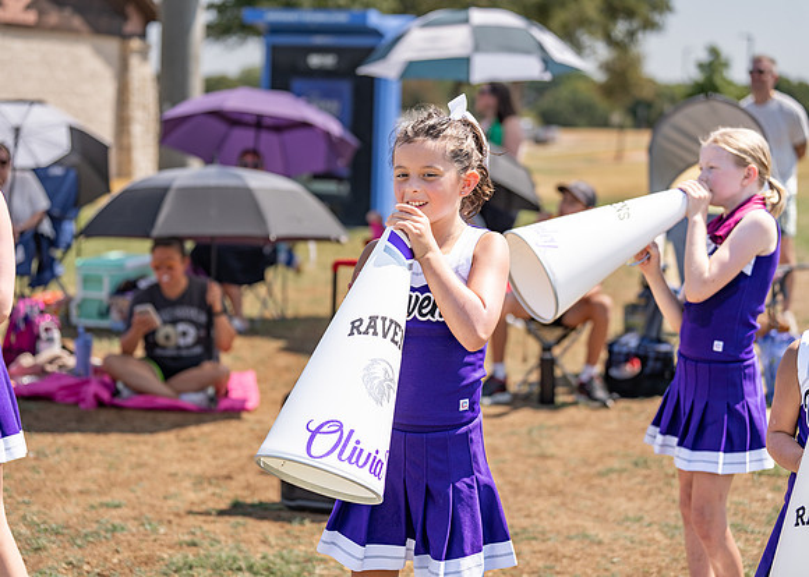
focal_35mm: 76
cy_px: 283
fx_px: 1740
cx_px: 411
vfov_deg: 18.8
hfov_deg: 26.2
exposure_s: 1/2500
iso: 160
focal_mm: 70
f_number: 2.8
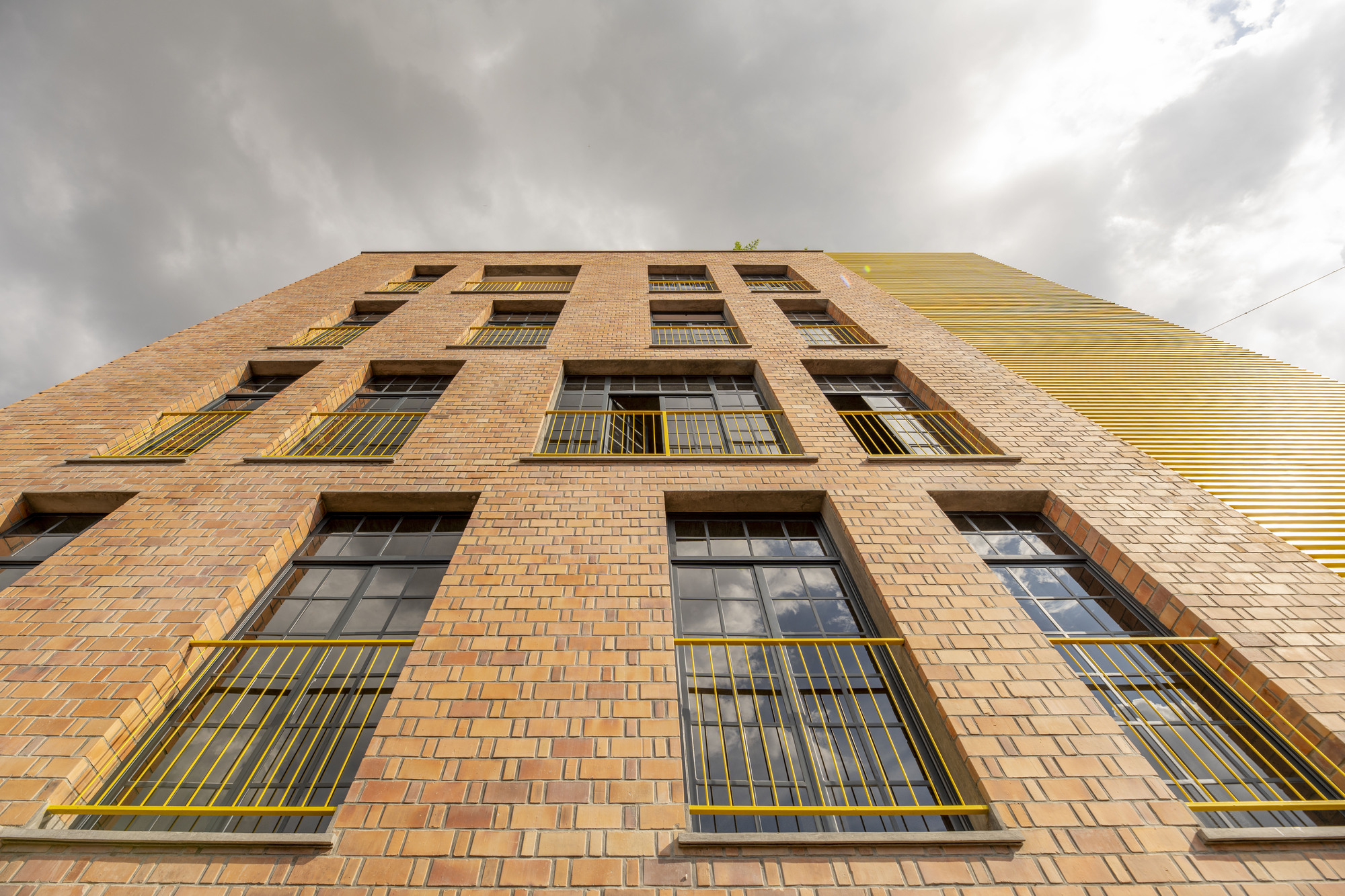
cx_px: 672
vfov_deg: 81.2
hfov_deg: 104.3
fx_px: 523
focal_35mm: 14
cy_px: 448
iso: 31
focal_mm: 14
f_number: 6.3
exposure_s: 1/320
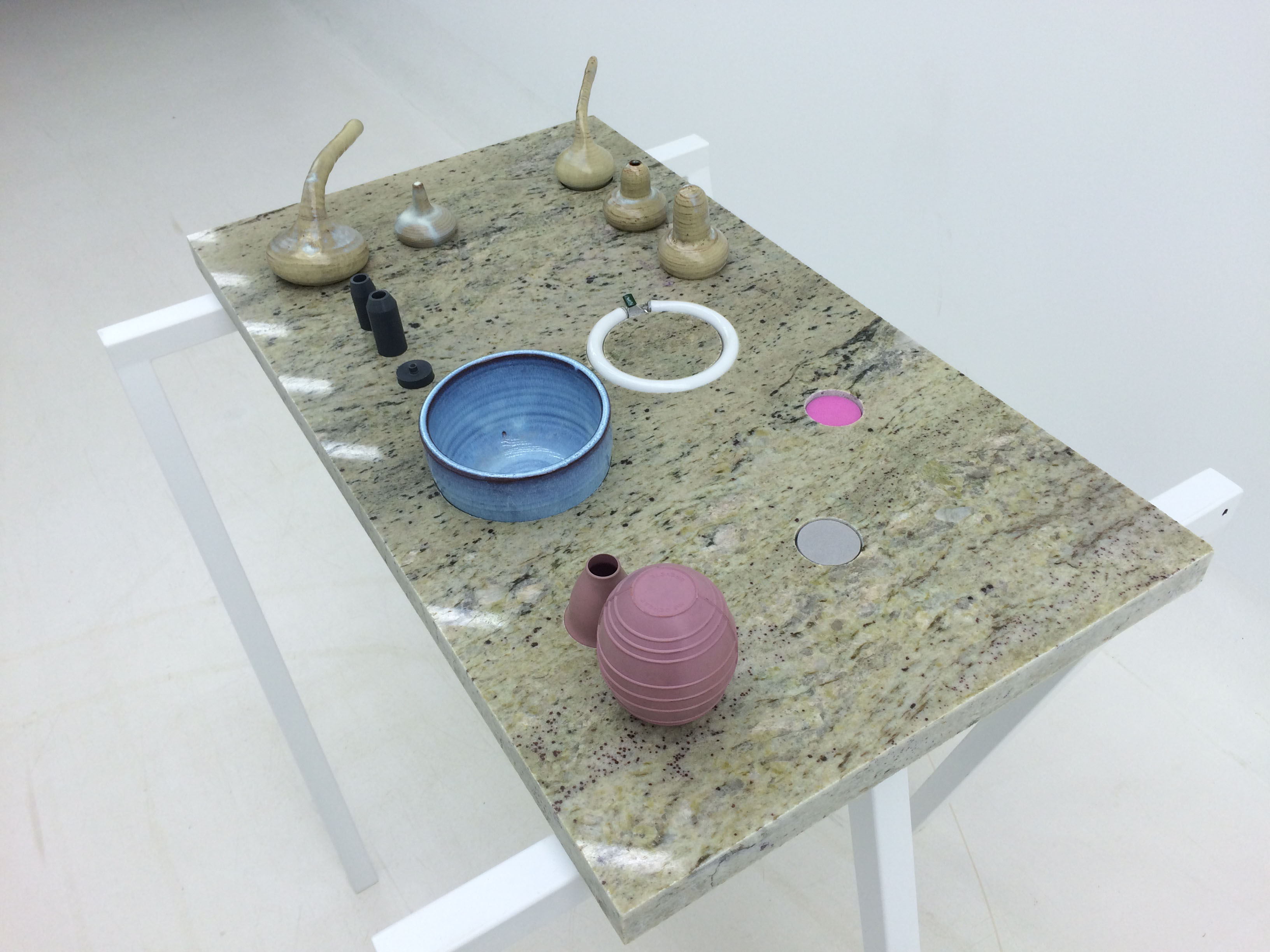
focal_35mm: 29
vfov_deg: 48.2
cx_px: 635
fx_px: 1064
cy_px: 476
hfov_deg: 61.7
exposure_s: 1/186
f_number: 2.2
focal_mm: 4.15
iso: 32
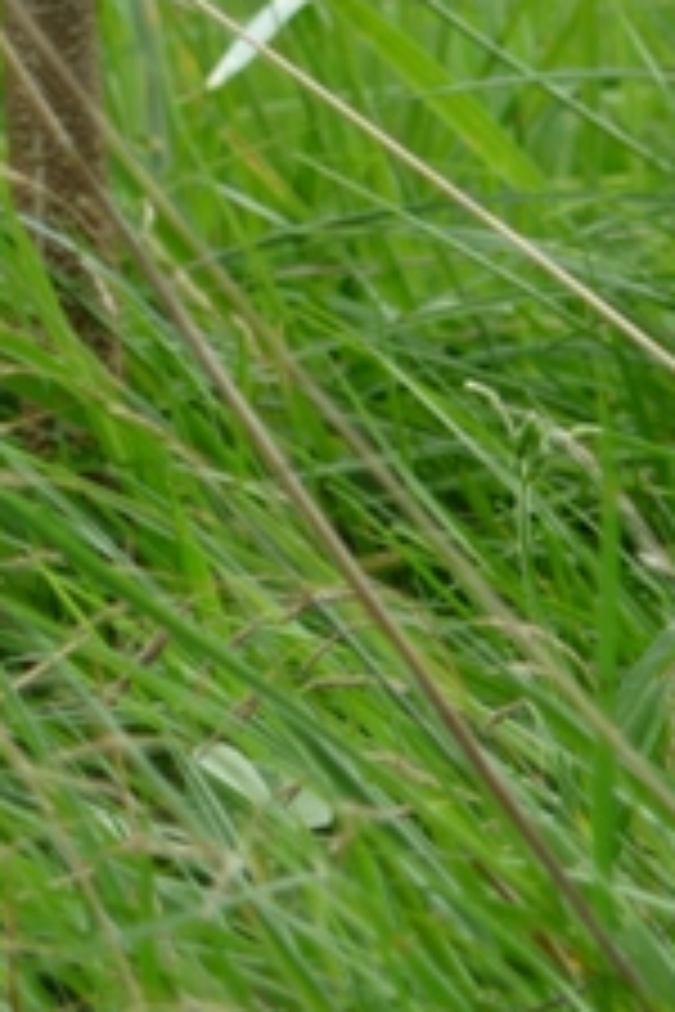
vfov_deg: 2.5
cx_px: -58
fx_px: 23286
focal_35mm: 828
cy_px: 31
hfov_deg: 1.7
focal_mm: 47
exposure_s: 1/160
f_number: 4.9
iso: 100
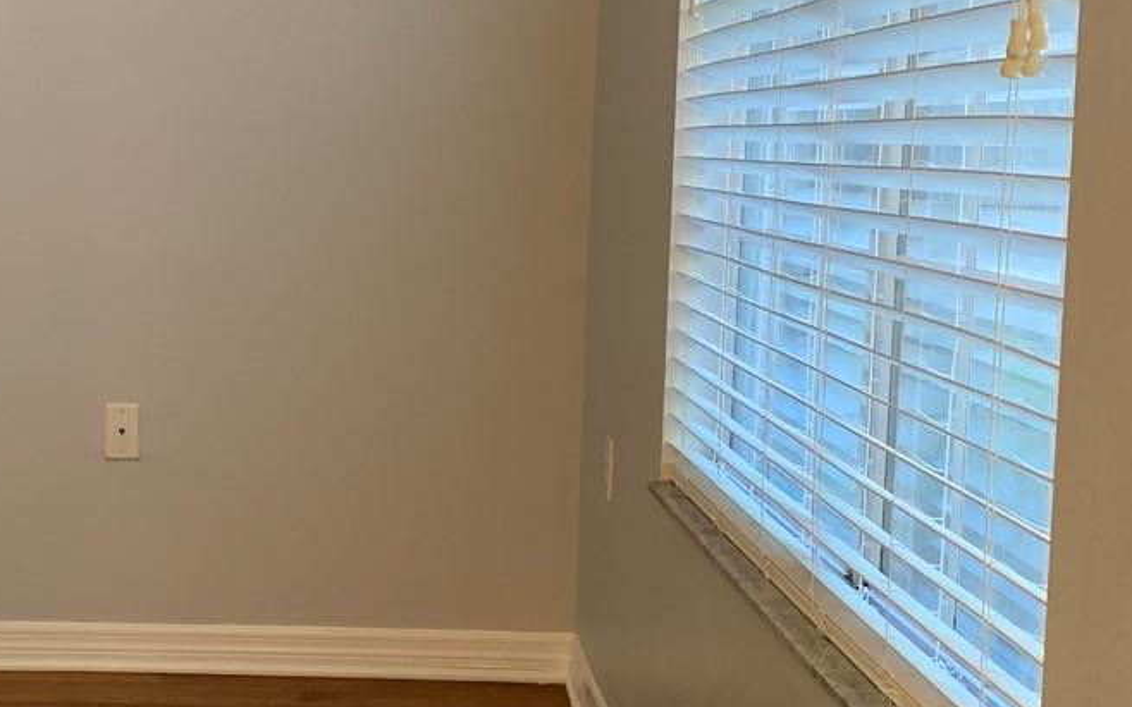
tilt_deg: -6.2
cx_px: 277
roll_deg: -0.7
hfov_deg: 30.1
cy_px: 366
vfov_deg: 19.4
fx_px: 2067
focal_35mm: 67
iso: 160
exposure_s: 1/60
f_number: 1.8
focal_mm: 4.25
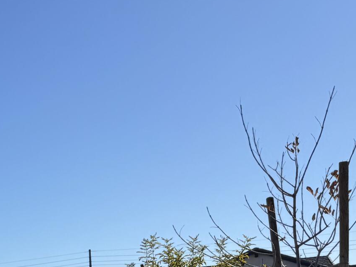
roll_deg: -0.7
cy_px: 393
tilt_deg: -1.3
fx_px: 874
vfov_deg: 16.0
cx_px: -248
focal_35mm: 85
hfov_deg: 18.8
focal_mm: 6.76
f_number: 1.78
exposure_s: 1/6410
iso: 80
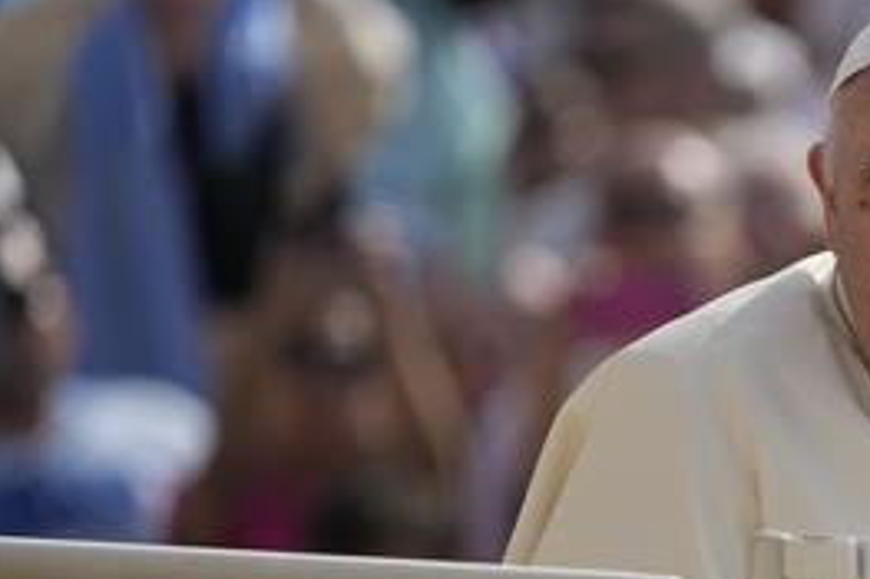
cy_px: 604
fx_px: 35767
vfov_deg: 0.9
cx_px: 1009
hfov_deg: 1.4
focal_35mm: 1481
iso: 800
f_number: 6.3
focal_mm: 600
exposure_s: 1/4000
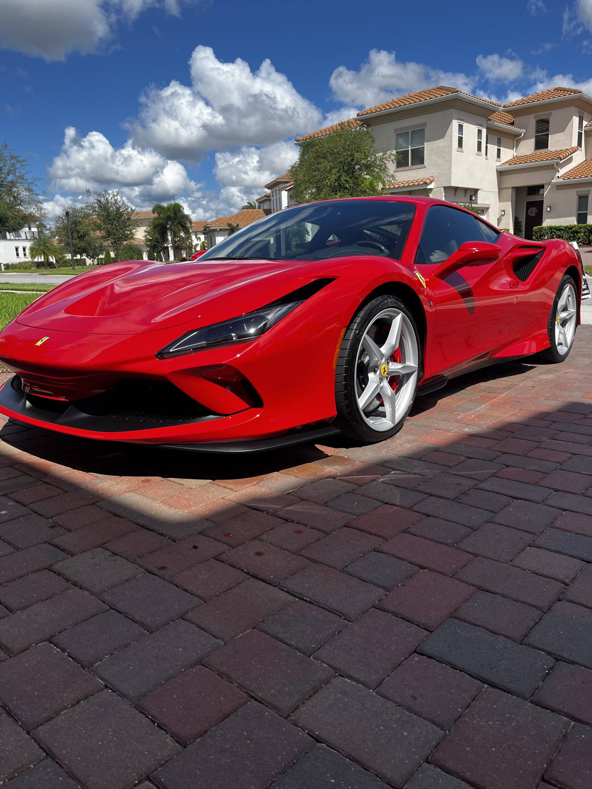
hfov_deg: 53.1
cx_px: 296
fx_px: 593
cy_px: 394
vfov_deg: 67.3
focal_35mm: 26
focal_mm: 5.1
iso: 50
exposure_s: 1/2967
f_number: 1.6
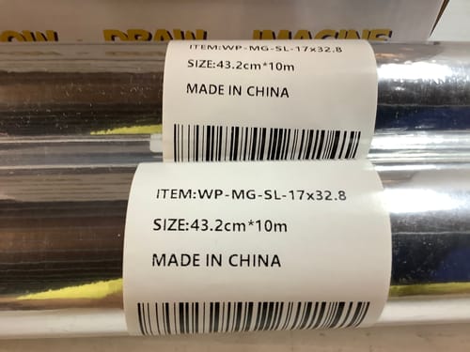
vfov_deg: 45.4
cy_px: 176
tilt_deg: -57.6
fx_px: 421
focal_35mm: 31
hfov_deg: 58.4
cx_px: 235
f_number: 2.4
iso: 160
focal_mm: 3.3
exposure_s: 1/50
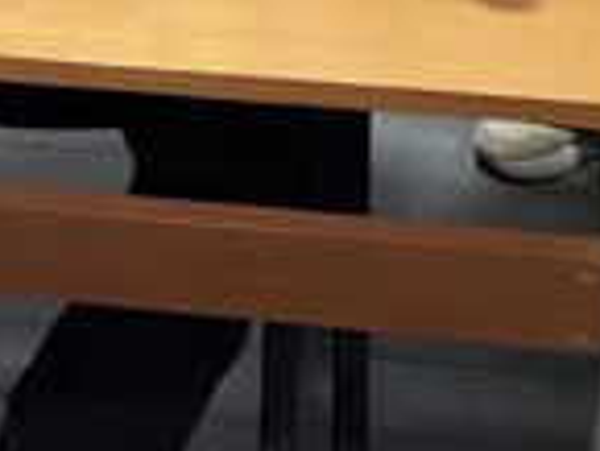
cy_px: -732
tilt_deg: -8.0
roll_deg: -0.7
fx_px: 2394
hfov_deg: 14.0
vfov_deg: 9.3
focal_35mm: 138
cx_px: -74
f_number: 1.6
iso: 320
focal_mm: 5.1
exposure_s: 1/60
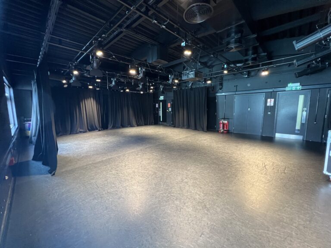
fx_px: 124
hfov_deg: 106.2
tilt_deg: -7.4
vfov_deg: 89.9
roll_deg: -0.1
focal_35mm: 13
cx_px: 166
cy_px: 124
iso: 640
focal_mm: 1.57
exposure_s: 1/60
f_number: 1.8
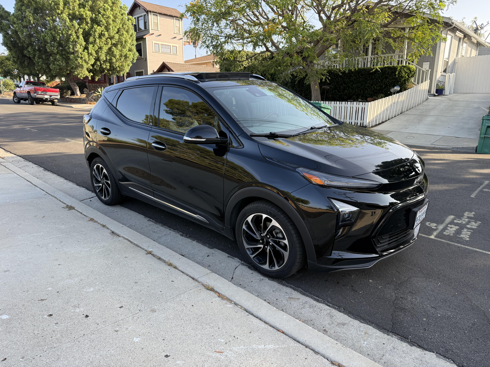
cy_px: 184
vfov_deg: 56.8
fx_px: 340
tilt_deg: -12.9
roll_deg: -0.3
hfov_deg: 71.6
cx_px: 245
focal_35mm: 24
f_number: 1.78
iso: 100
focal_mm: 6.76
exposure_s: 1/742
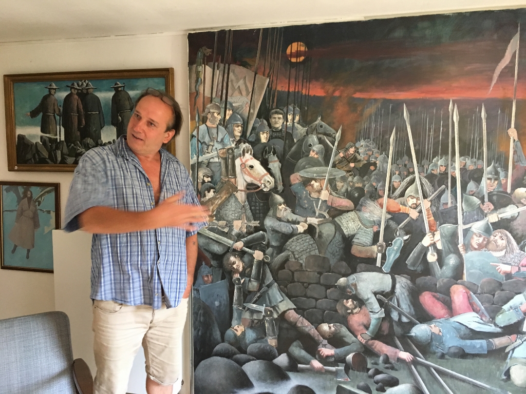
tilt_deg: -6.5
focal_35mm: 29
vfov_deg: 48.2
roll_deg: +0.8
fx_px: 441
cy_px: 197
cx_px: 263
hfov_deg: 61.7
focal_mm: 4.15
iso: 200
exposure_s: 1/33
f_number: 2.2
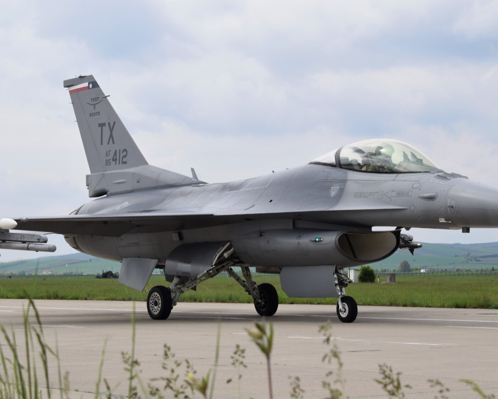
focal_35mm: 102
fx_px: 1503
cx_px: 254
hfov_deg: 18.8
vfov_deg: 15.1
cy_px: 239
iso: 200
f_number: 10
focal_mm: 50
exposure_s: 1/400
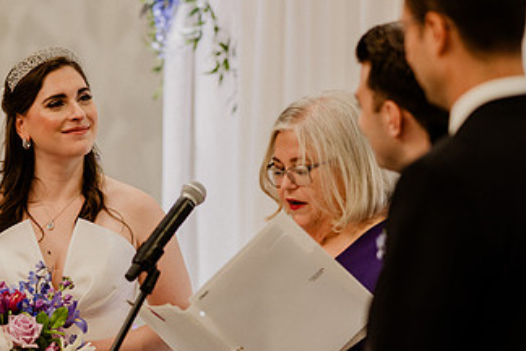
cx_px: 187
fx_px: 2747
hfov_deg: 10.9
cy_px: 200
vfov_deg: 7.3
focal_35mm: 188
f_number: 1.8
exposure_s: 1/160
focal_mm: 105
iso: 1250
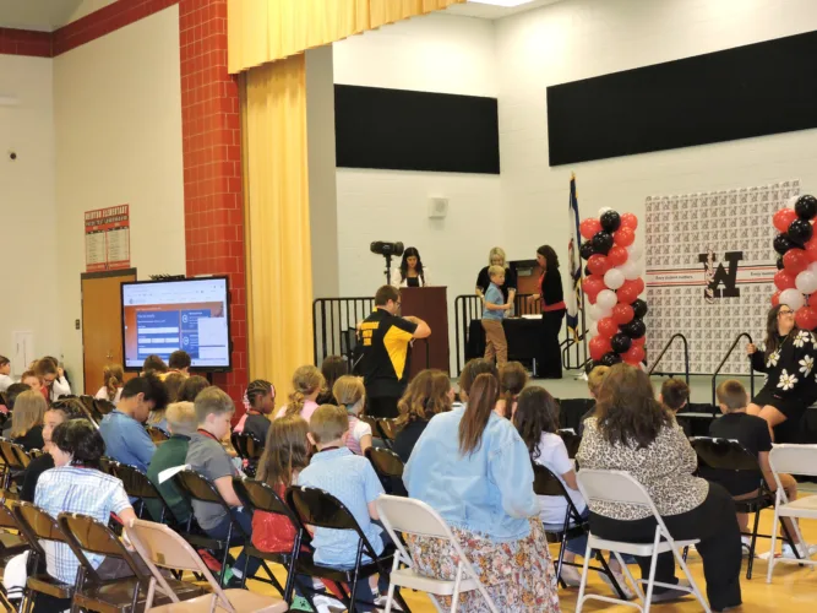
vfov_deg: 24.4
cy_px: 306
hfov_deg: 32.2
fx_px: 1416
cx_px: 408
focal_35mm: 60
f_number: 3.7
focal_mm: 10.7
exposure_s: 1/40
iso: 800
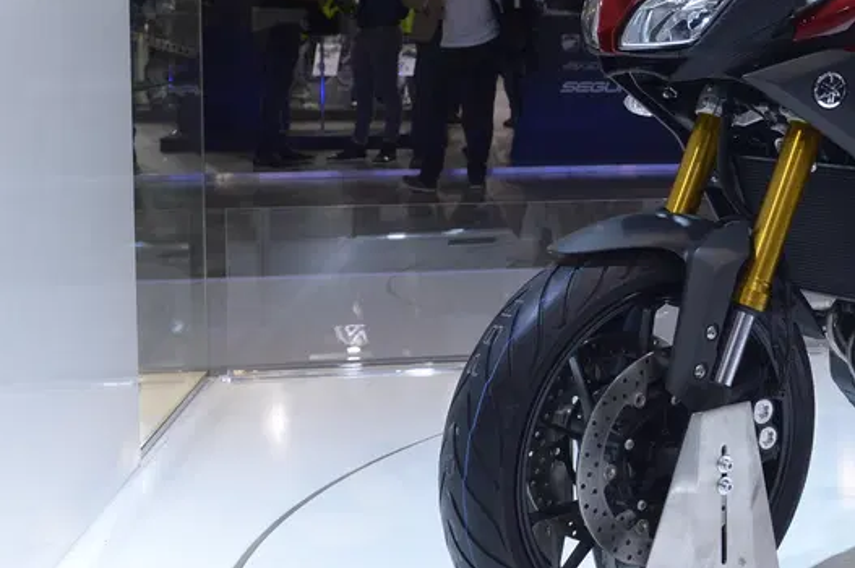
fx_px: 1566
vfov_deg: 20.3
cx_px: 895
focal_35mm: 66
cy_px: 88
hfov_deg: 28.3
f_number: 6.3
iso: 1000
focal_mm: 29
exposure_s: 1/160
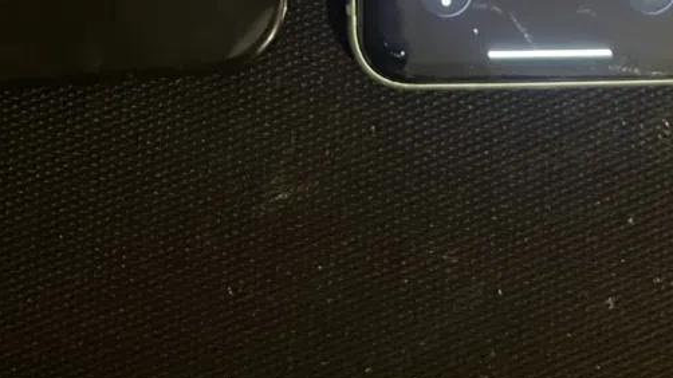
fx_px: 1374
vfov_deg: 13.8
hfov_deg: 27.5
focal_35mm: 77
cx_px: 383
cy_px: -329
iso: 1000
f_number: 1.5
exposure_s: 1/29
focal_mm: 5.7
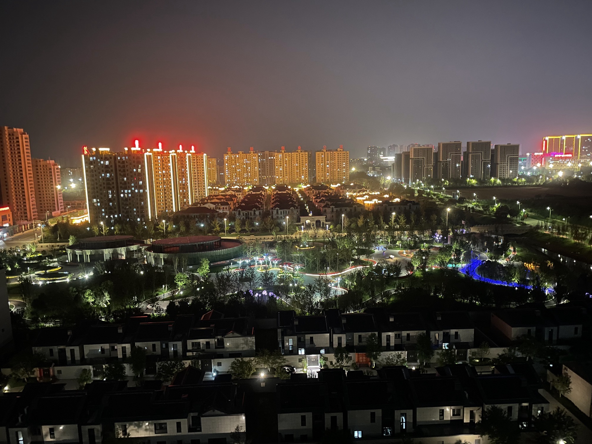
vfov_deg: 53.1
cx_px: 296
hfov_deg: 67.3
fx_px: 445
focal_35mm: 26
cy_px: 222
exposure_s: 1/8
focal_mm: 4.2
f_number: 1.6
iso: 640
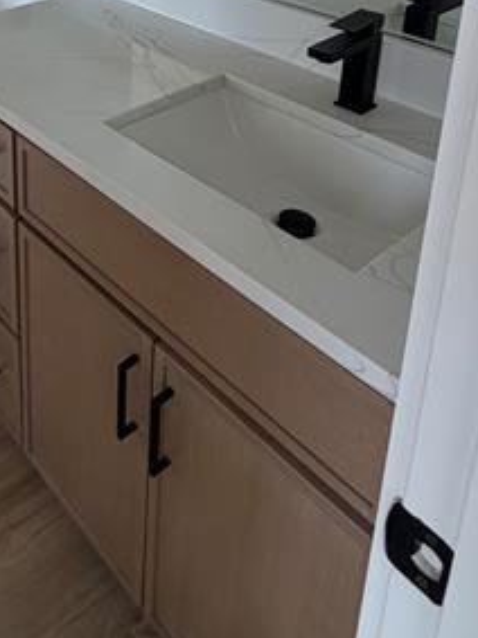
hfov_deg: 35.0
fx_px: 700
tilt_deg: -15.5
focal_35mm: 38
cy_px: -25
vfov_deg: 41.4
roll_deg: -0.6
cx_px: 27
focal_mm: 2.22
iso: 80
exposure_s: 1/121
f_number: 2.2
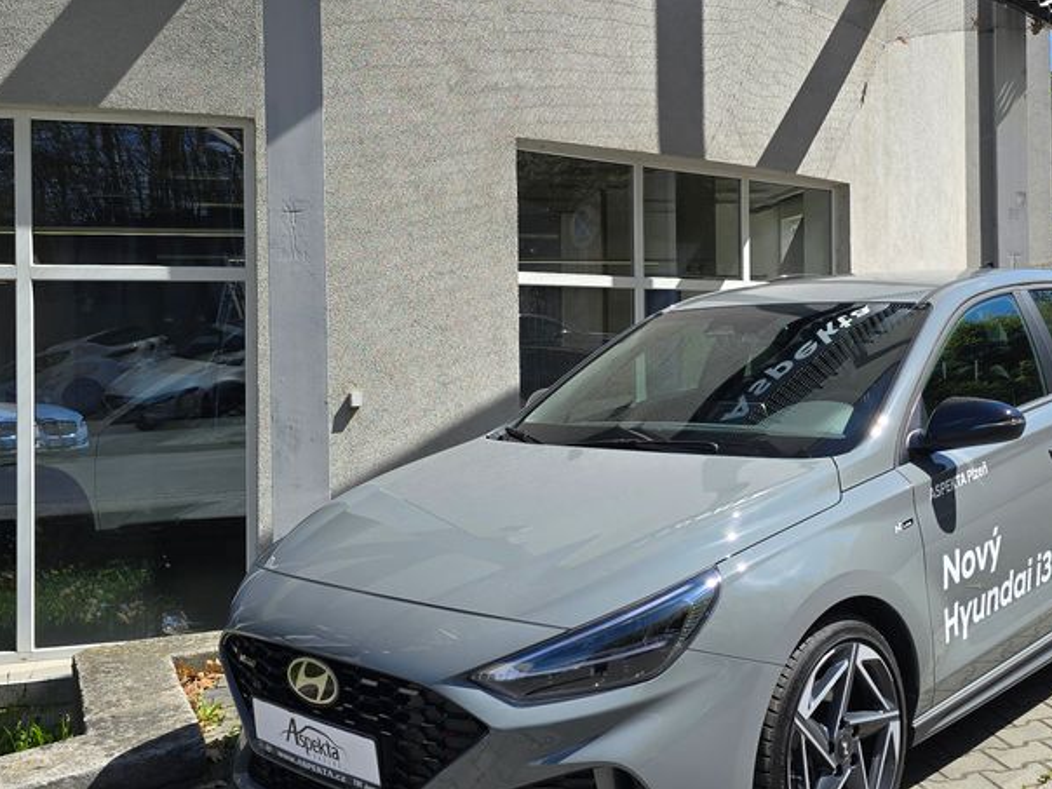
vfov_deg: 36.8
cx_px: 631
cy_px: 347
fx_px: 1185
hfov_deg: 47.6
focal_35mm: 39
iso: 12
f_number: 1.7
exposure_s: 1/560
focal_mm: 6.3
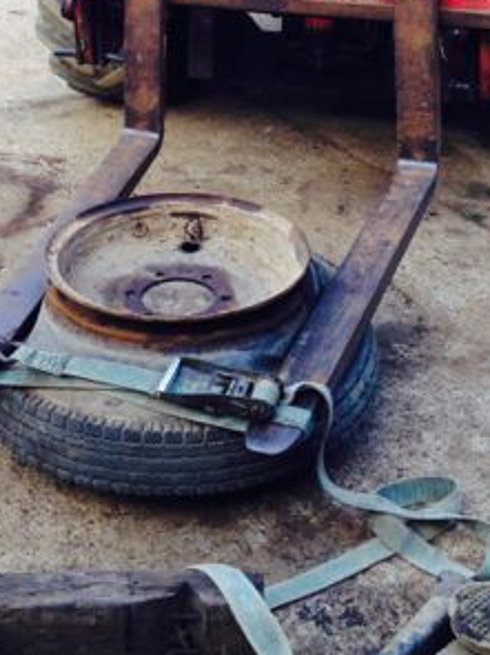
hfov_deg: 19.4
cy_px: 40
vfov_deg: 24.8
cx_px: 235
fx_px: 1435
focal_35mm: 76
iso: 64
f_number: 2.4
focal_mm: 4.28
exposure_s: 1/120
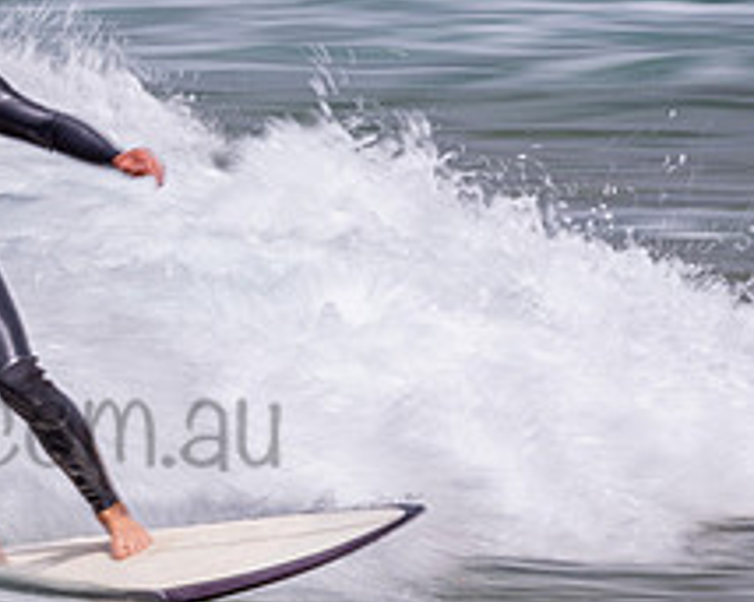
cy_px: 385
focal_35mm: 1270
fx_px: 28328
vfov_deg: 1.2
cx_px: -92
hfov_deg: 1.5
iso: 64
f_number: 25
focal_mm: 500
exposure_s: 1/25
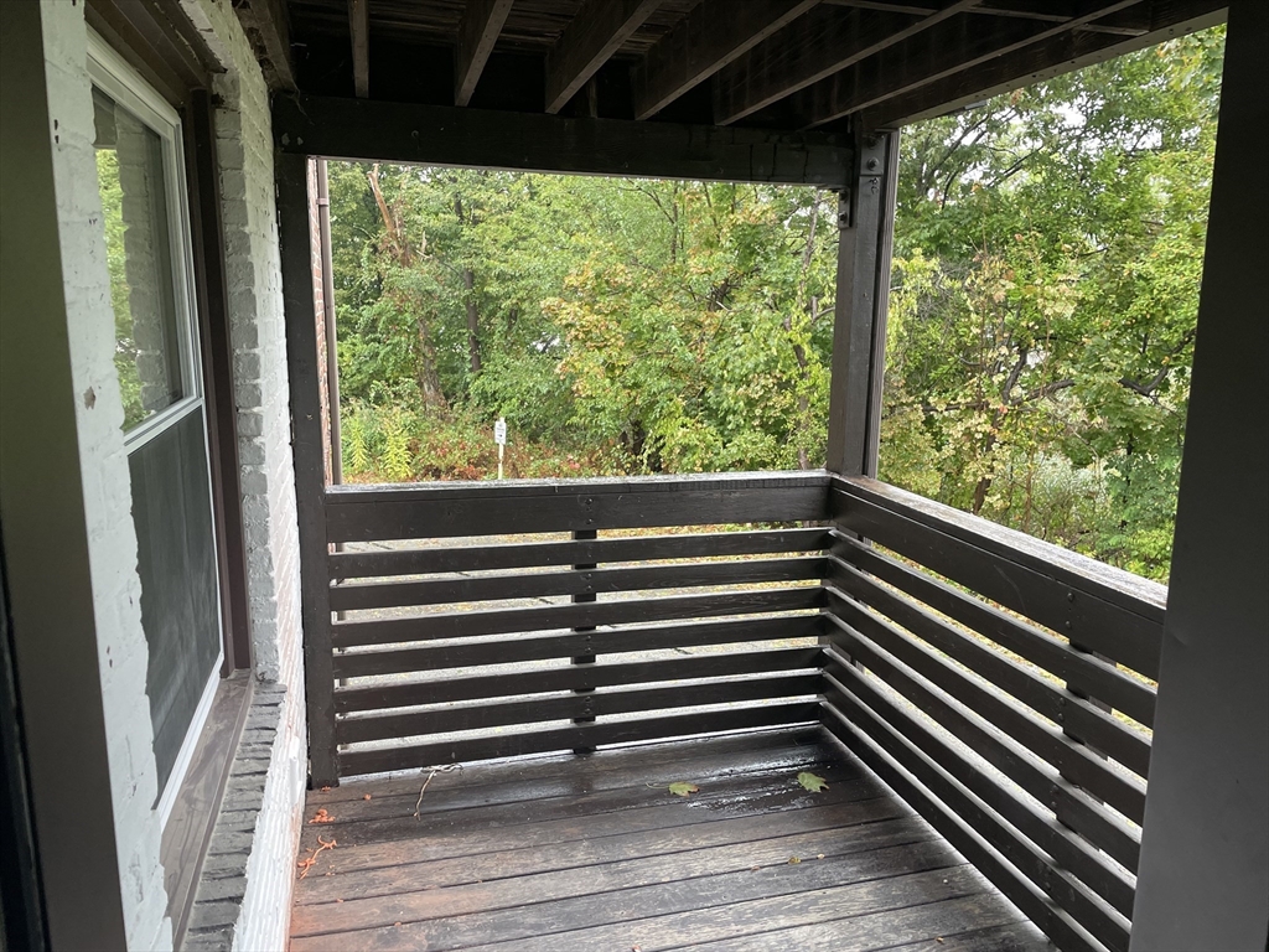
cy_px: 476
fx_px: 953
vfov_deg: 53.1
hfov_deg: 67.3
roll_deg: -0.5
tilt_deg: -10.9
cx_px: 634
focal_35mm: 26
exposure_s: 1/120
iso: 125
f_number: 1.6
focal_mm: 4.2
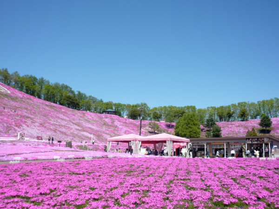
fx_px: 306
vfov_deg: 37.7
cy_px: 104
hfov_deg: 49.0
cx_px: 140
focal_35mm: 38
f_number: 8
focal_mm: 6.3
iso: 100
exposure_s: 1/160
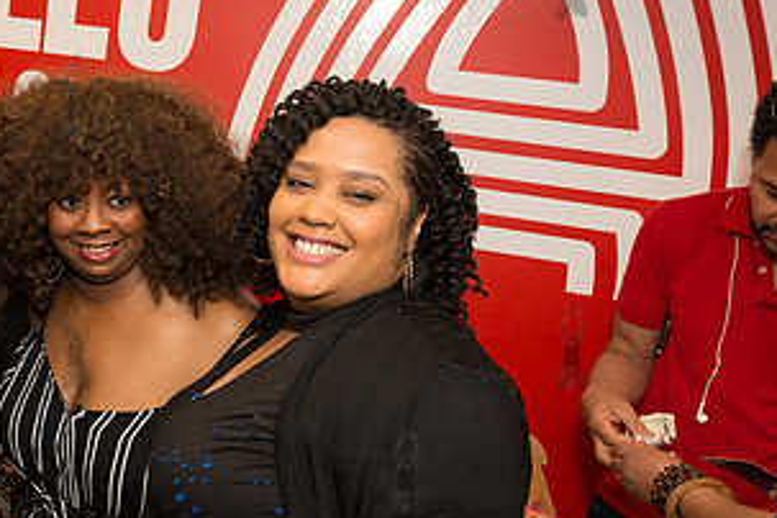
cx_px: 74
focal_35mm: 46
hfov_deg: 39.6
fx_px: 993
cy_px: 345
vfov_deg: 29.0
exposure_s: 1/500
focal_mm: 24
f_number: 4
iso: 2000
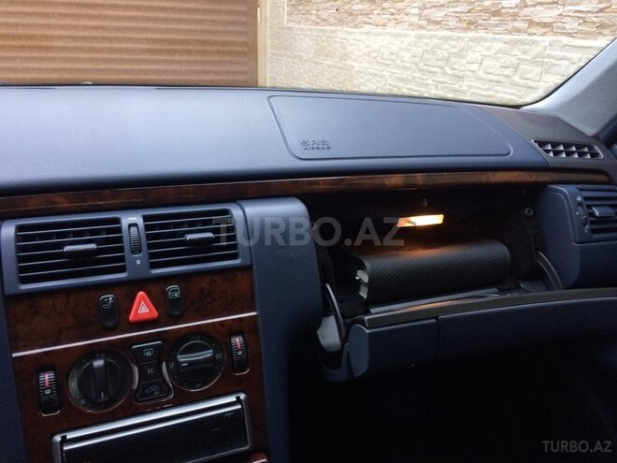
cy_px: 232
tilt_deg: -23.6
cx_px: 308
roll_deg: -2.7
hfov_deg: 61.7
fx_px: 517
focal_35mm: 29
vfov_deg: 48.2
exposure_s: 1/33
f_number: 2.2
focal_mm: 4.15
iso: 80
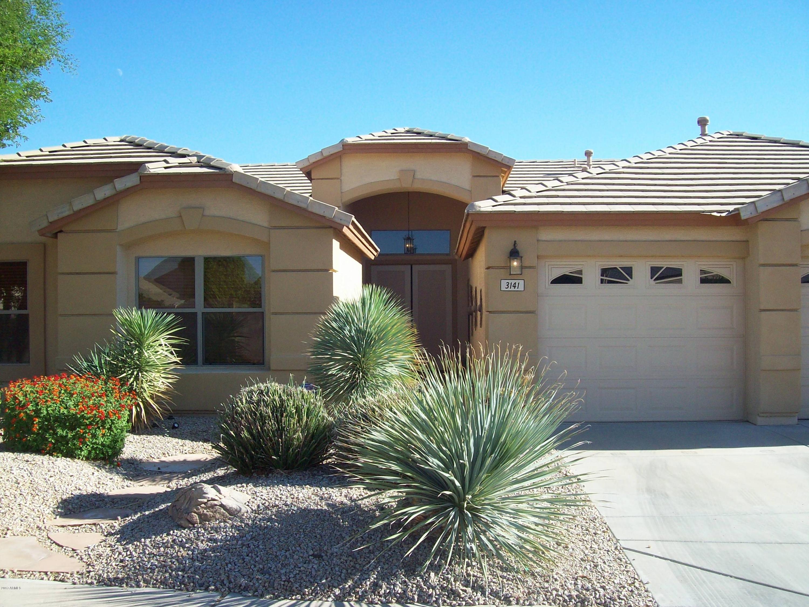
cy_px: 304
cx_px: 404
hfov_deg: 51.4
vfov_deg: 39.7
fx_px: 841
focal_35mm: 36
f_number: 4.8
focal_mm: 6
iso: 80
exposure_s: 1/290
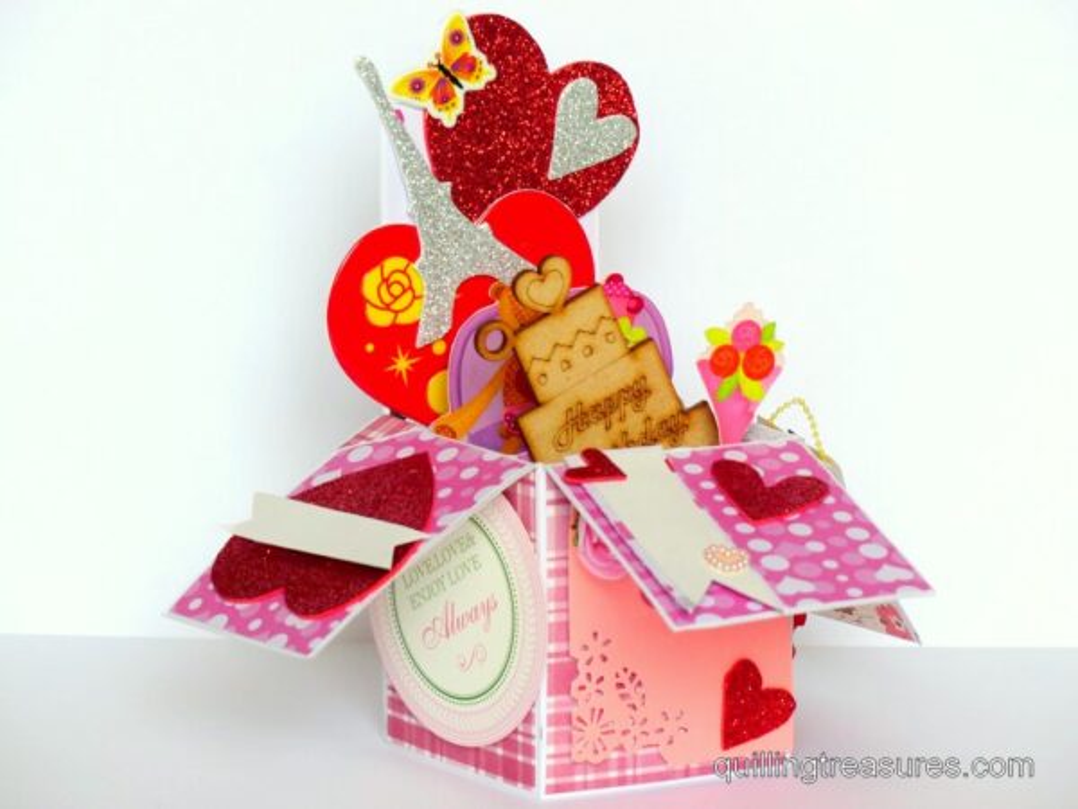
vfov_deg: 8.6
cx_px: 539
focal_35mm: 173
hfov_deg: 11.4
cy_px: 404
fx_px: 5388
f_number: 3.2
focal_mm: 31.1
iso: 100
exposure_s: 1/125
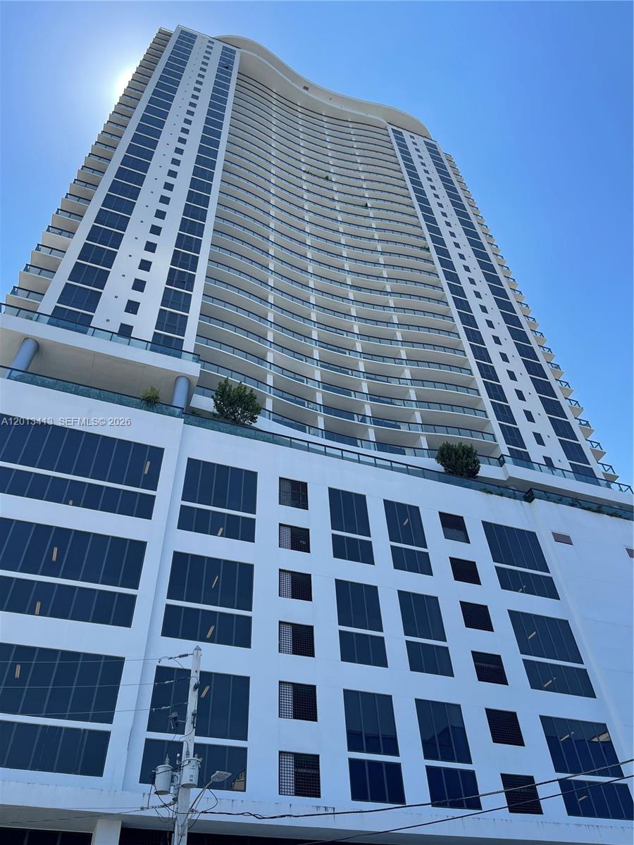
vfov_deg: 67.3
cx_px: 317
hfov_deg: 53.1
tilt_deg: +48.1
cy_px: 422
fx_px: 635
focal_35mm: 26
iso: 32
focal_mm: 5.1
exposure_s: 1/2488
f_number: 1.6
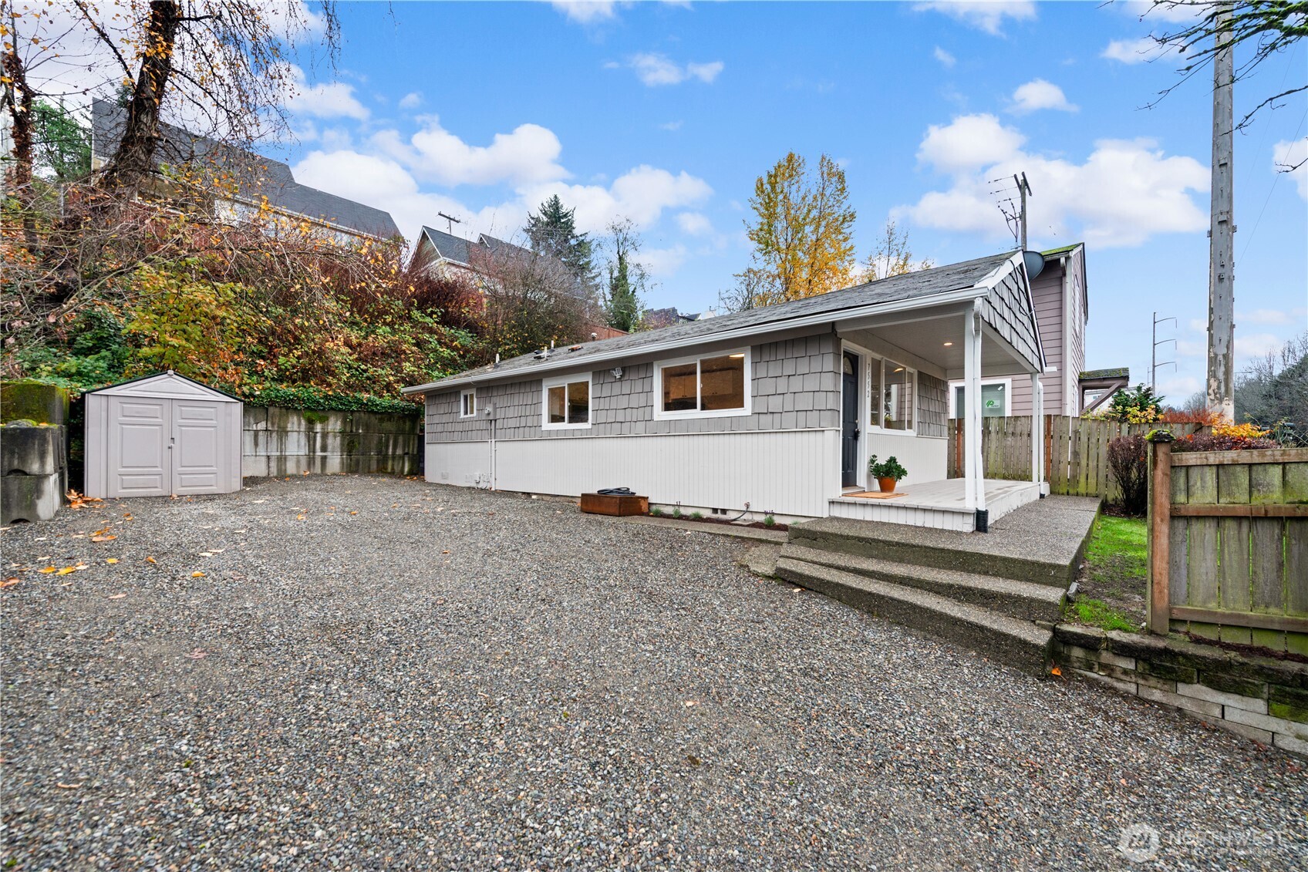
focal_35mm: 14
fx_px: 509
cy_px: 436
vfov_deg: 81.2
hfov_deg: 104.2
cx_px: 654
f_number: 6.3
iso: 640
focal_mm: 14
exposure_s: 1/250
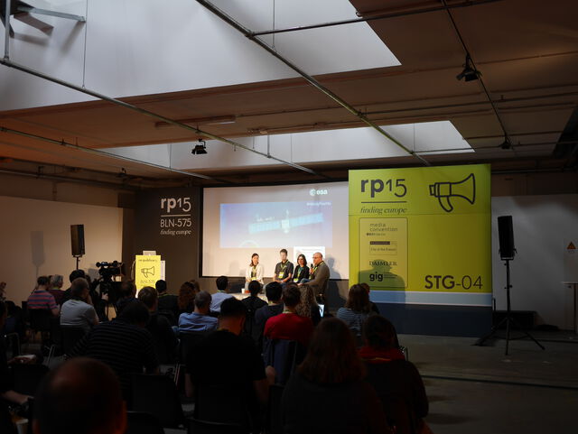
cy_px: 217
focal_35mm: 40
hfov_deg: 46.8
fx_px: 668
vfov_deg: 36.0
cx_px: 289
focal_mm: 20
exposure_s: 1/80
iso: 200
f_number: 1.7
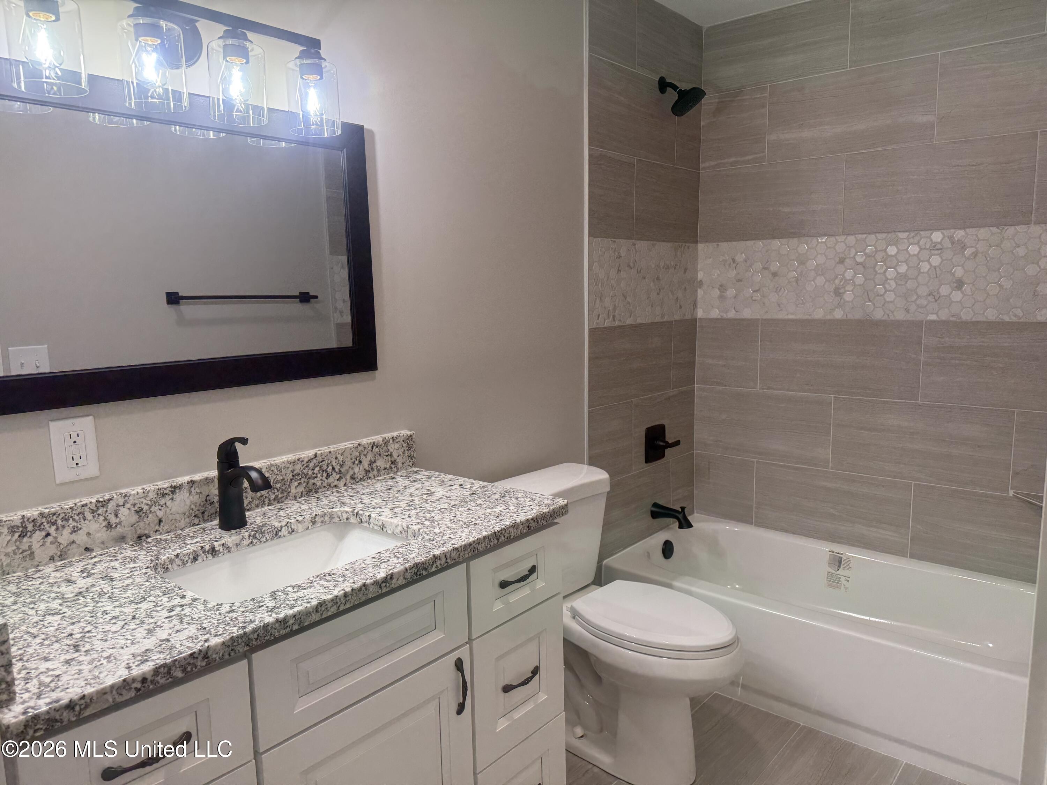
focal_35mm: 24
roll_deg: +0.9
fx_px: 726
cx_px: 524
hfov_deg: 71.6
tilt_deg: -7.6
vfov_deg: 56.8
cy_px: 392
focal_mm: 6.76
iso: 160
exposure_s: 1/230
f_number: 1.78
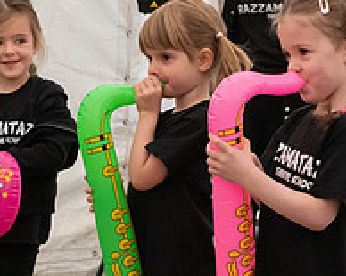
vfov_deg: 8.9
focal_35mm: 174
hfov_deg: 11.1
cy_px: 186
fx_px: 1781
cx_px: 128
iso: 6400
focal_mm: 62
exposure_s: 1/800
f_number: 8
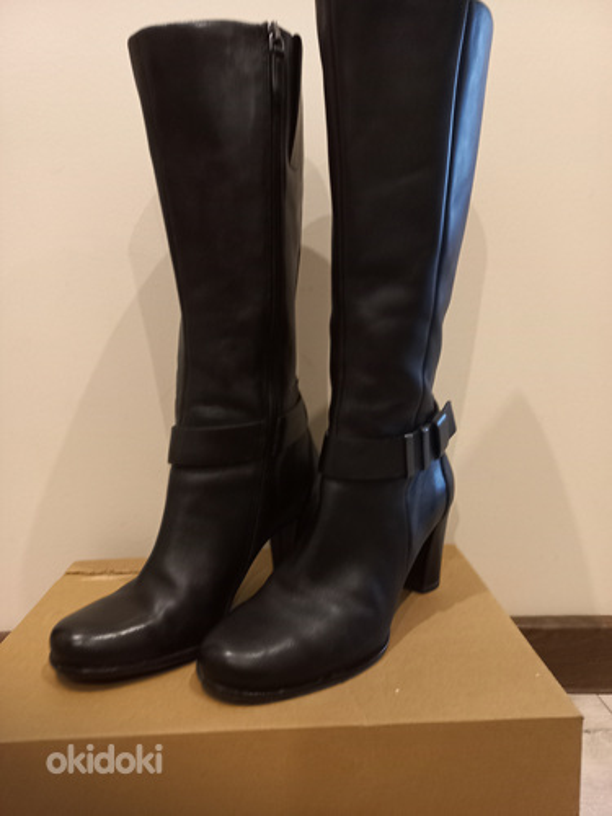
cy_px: 408
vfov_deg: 69.4
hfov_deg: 54.9
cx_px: 306
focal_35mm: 25
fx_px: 589
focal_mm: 4.6
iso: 500
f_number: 1.8
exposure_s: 1/25
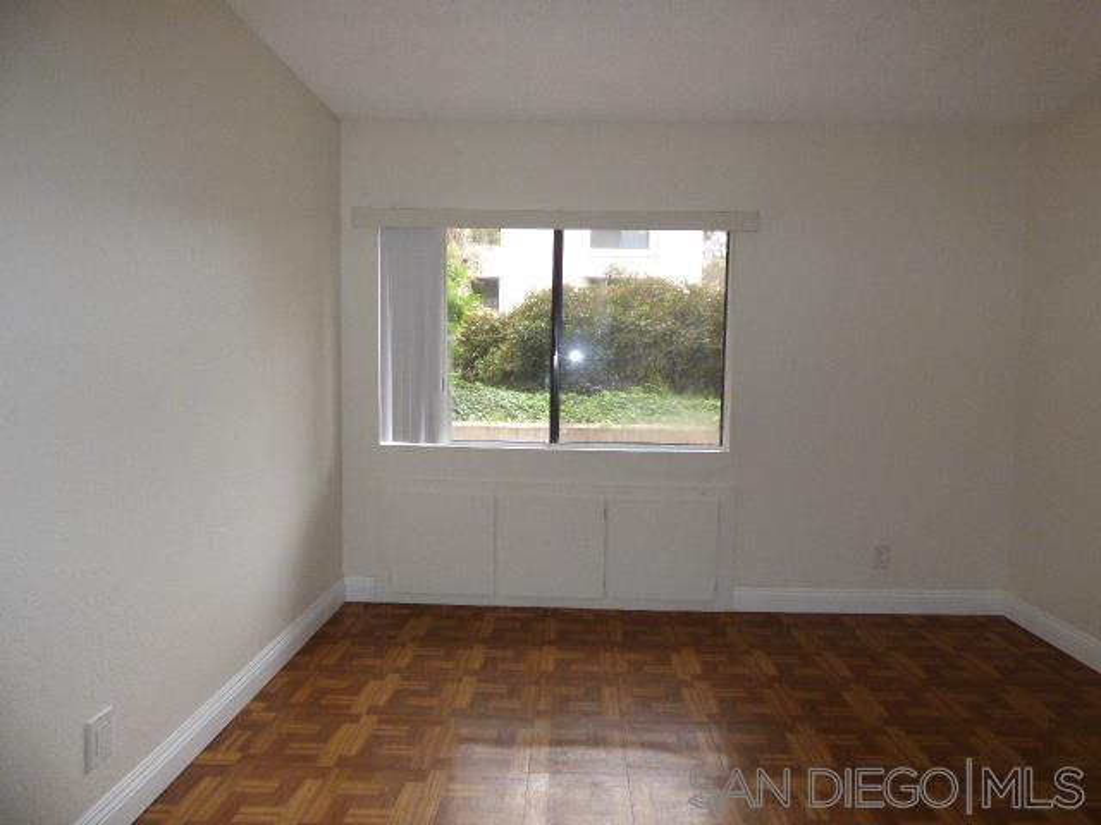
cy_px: 412
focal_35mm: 20
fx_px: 636
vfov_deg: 66.0
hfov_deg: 81.7
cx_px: 550
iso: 400
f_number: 2.8
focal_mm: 3.58
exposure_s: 1/60
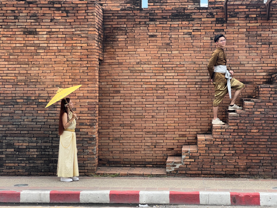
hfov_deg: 25.3
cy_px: 104
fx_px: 616
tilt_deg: -0.9
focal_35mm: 77
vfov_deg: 19.1
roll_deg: +0.6
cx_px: 138
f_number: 2.8
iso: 32
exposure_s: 1/225
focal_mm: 9
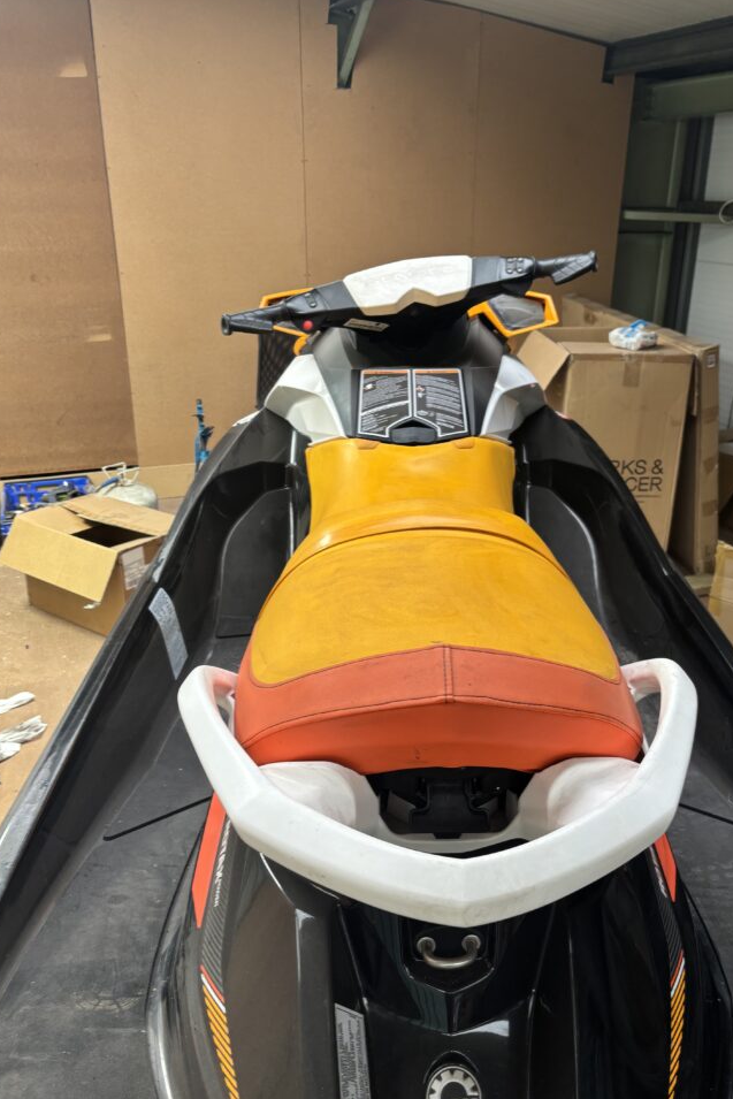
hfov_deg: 44.8
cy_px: 575
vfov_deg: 63.6
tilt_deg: -21.6
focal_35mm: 29
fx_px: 885
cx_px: 425
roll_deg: -1.4
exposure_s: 1/50
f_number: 1.6
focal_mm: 5.96
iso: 100
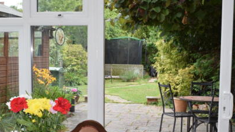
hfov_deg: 32.9
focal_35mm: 64
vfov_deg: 18.7
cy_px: 105
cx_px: 123
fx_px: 398
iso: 800
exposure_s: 1/200
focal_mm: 25
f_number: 11
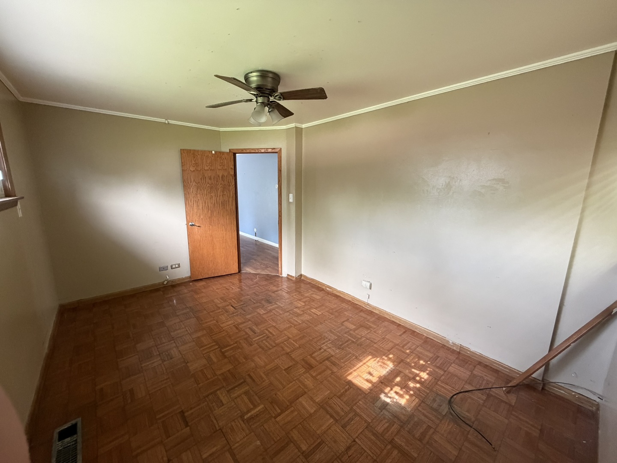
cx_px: 308
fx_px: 250
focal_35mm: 14
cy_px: 232
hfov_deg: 102.1
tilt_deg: -11.8
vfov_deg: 85.7
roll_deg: -0.3
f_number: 2.2
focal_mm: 2.22
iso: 400
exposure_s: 1/60
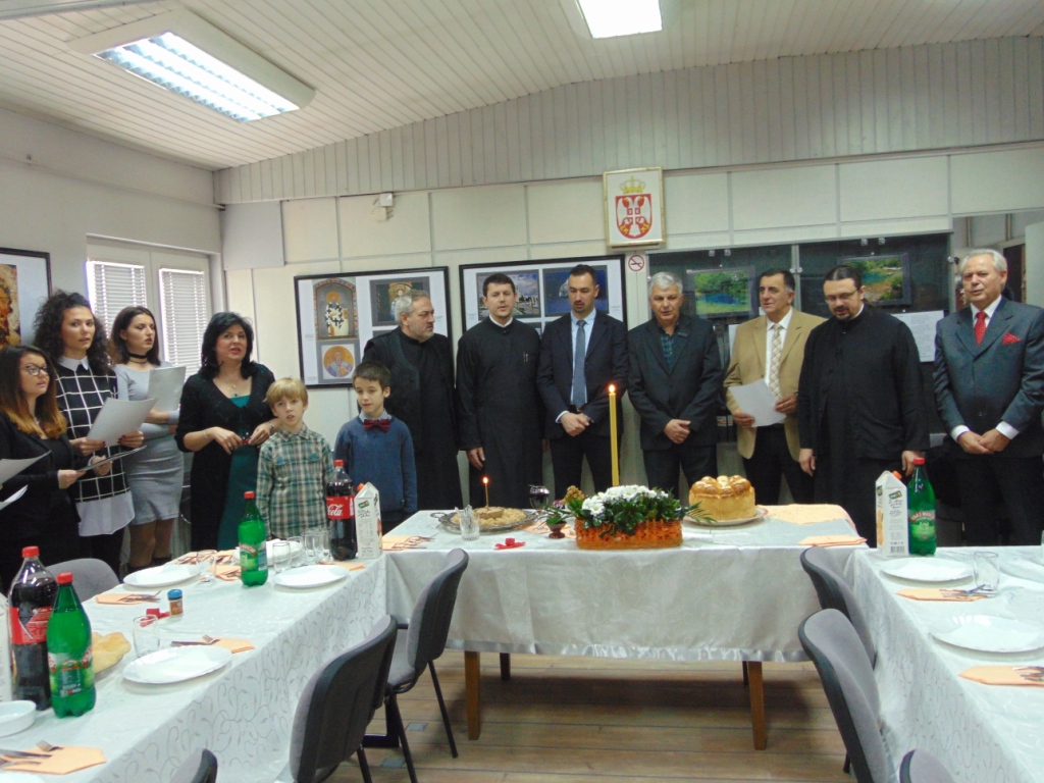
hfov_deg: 60.0
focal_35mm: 30
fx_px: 905
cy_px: 392
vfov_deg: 46.8
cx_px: 522
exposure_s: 1/30
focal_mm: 5.4
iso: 250
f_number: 3.1
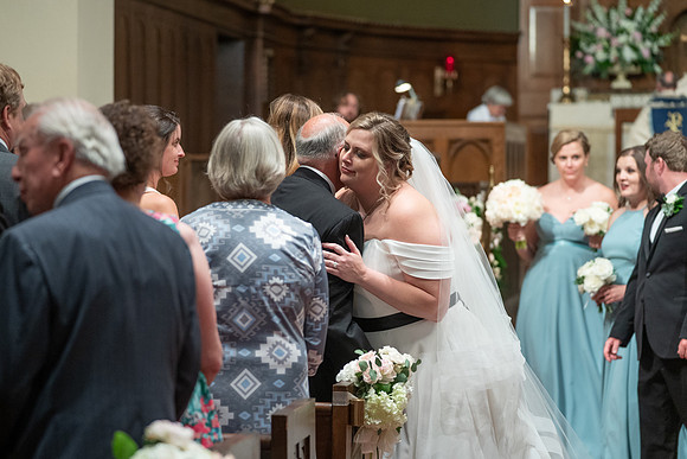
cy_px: 263
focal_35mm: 112
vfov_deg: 12.2
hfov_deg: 18.2
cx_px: 293
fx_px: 2140
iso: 2000
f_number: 2.8
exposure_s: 1/160
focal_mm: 97
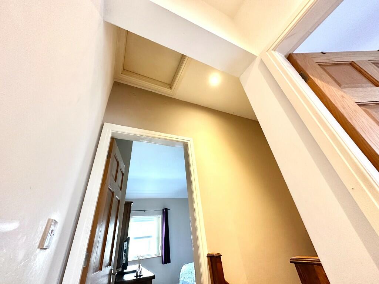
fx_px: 153
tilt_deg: +32.1
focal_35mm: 14
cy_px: 142
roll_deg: +5.1
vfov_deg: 85.7
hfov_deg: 102.1
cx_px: 190
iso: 500
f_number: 2.2
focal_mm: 2.22
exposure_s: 1/50
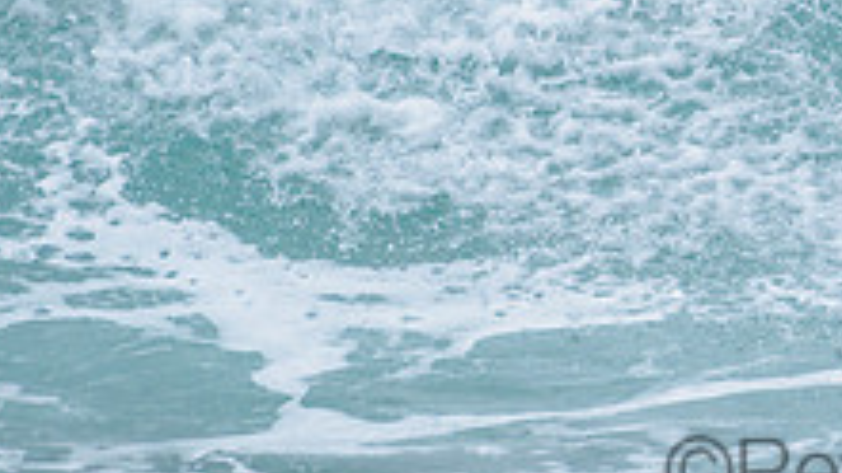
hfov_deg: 1.3
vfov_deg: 0.7
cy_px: -110
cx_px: 1209
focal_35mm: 1688
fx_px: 37664
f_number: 5.6
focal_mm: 500
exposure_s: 1/2000
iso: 220
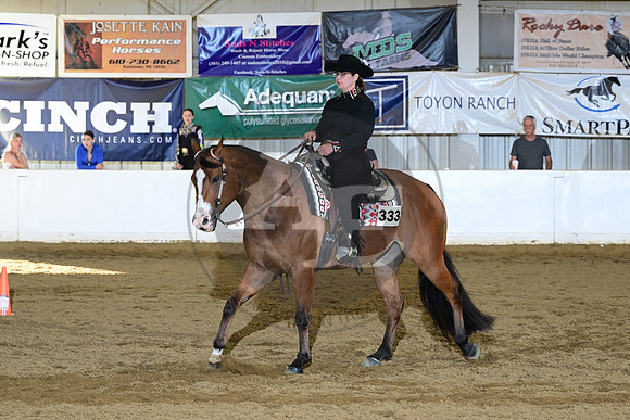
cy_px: 210
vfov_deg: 7.4
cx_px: 315
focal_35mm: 185
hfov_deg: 11.1
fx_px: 3238
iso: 5000
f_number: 8
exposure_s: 1/200
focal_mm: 185
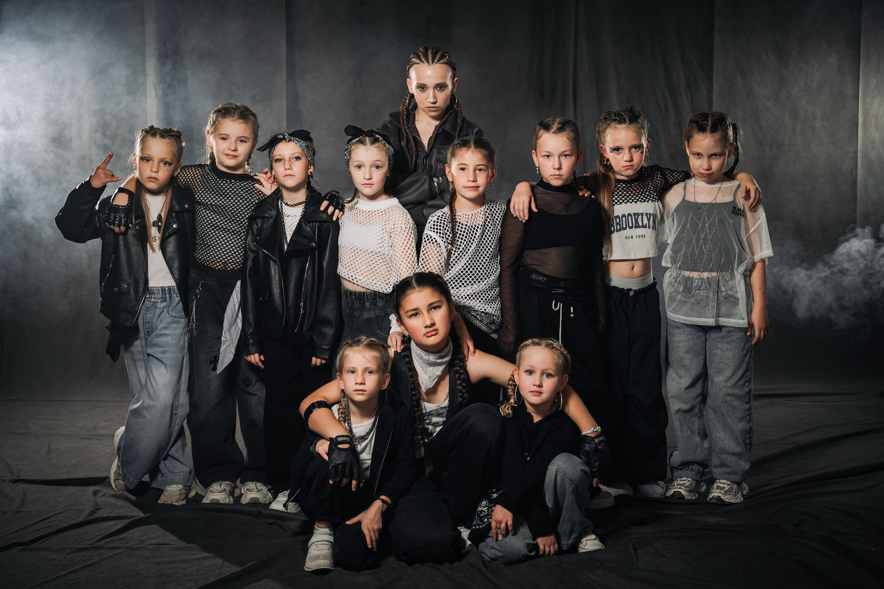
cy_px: 288
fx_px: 1221
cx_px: 458
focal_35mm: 50
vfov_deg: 27.1
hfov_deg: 39.8
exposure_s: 1/125
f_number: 5
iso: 640
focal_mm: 48
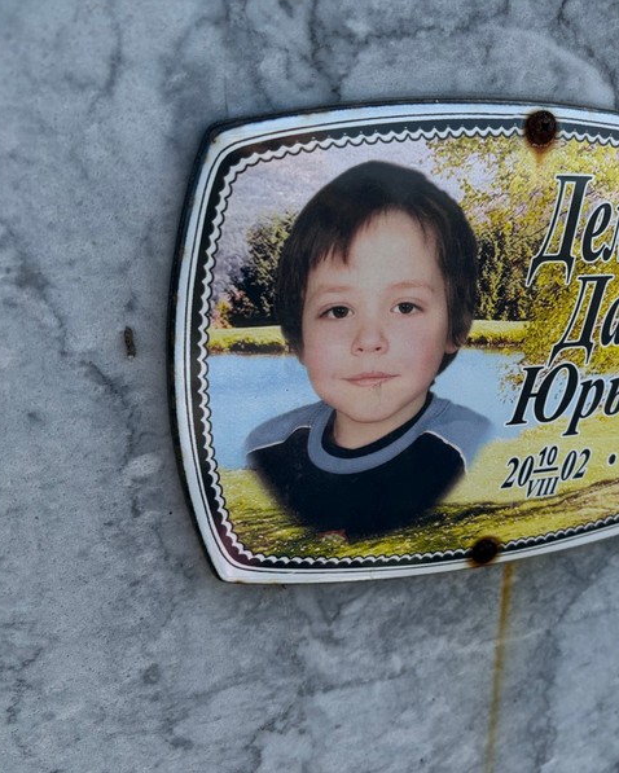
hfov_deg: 42.7
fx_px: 778
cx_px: 422
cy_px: 386
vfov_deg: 52.8
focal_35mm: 34
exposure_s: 1/1115
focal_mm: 5.96
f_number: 1.6
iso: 50
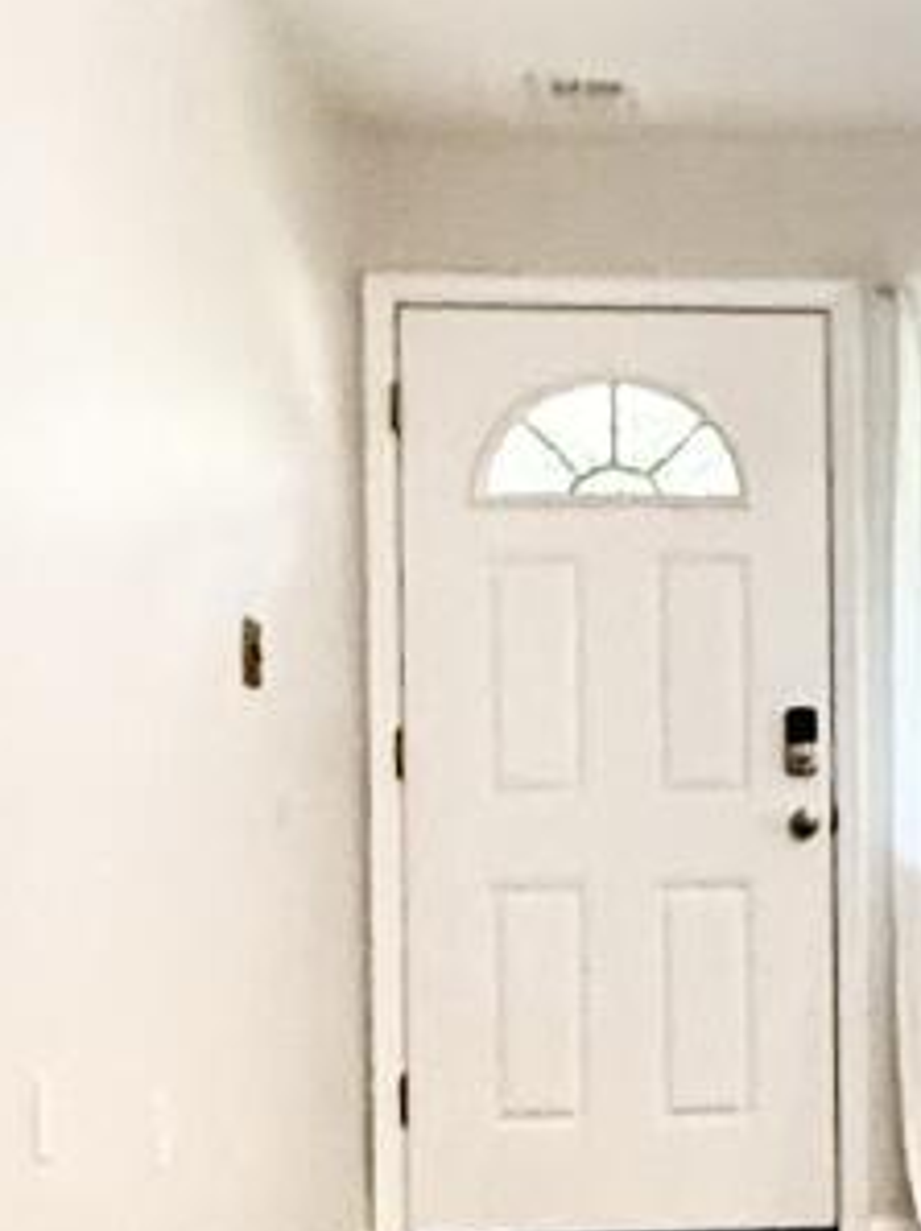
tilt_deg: +1.8
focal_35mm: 94
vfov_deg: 20.7
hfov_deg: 14.5
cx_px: 1425
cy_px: 950
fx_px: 3339
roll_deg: +1.0
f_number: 2.2
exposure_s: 1/120
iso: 500
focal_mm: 2.22
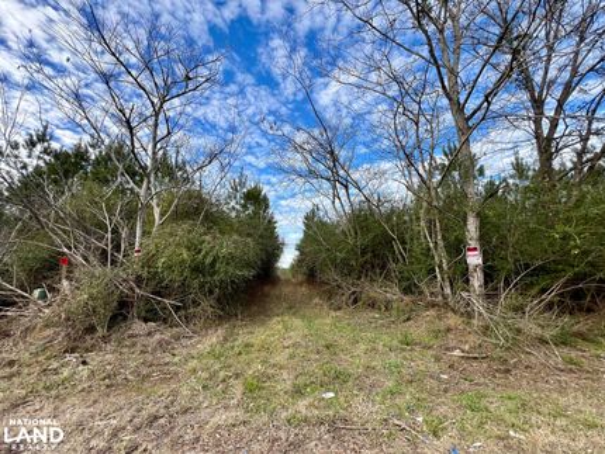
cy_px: 227
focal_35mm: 13
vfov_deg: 90.0
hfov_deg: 106.1
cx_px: 302
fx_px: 227
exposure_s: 1/469
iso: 32
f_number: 1.8
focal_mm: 1.57
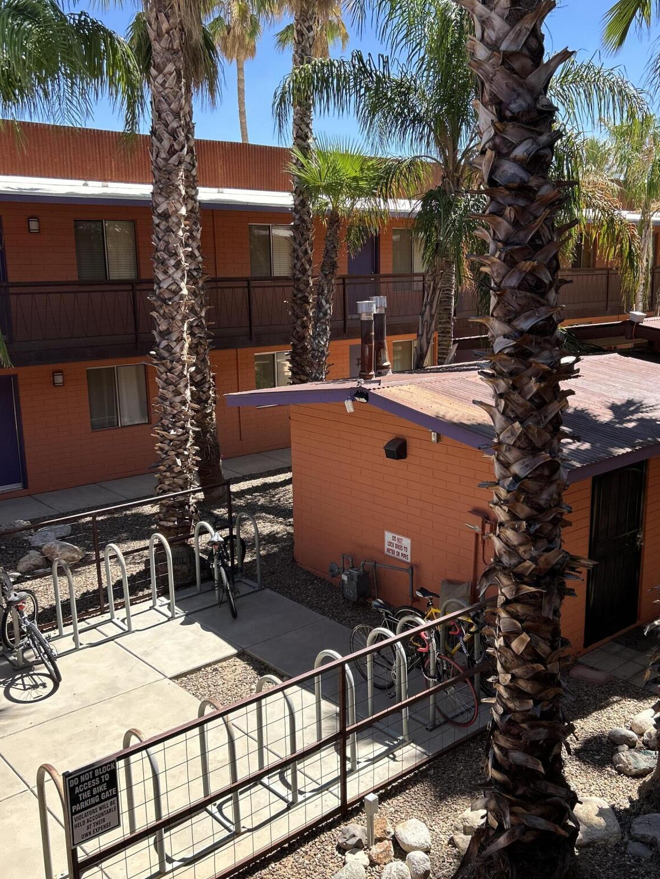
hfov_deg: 41.7
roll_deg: -0.7
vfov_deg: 54.0
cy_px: 447
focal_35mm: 34
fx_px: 864
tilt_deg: -12.6
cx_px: 383
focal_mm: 5.7
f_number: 1.5
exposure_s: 1/1751
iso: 50
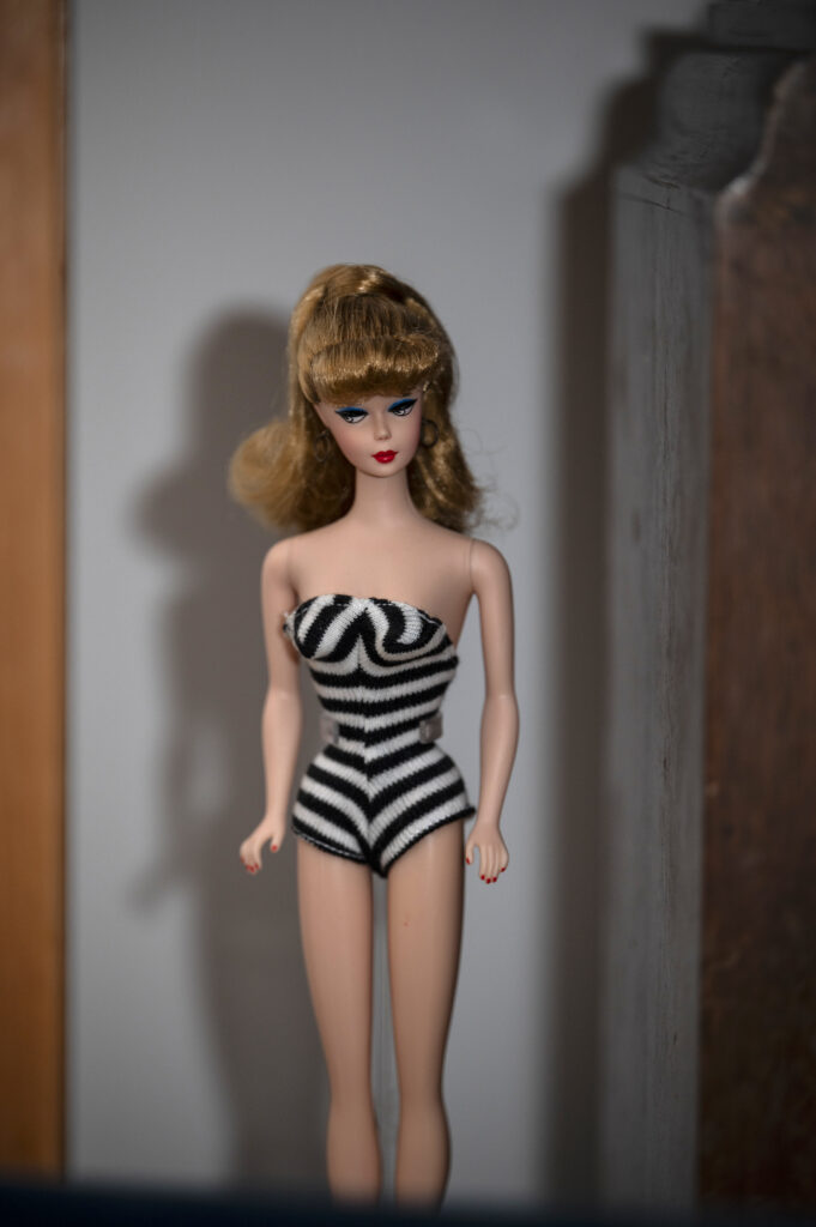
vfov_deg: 12.1
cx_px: 408
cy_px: 614
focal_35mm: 170
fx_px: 5789
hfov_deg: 8.1
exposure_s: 1/200
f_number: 2.8
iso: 400
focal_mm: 170
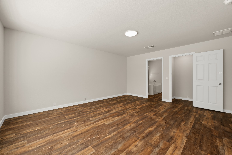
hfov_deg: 104.3
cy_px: 78
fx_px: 90
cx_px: 116
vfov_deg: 81.2
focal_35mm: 14
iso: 250
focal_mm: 14
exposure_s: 1/6
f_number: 8
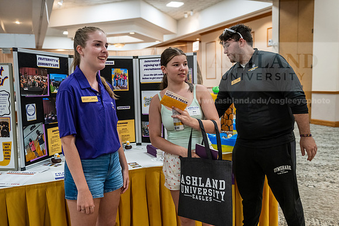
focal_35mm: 32
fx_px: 301
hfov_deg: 58.7
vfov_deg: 41.1
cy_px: 113
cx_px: 170
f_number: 3.2
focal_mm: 32
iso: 2500
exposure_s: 1/200
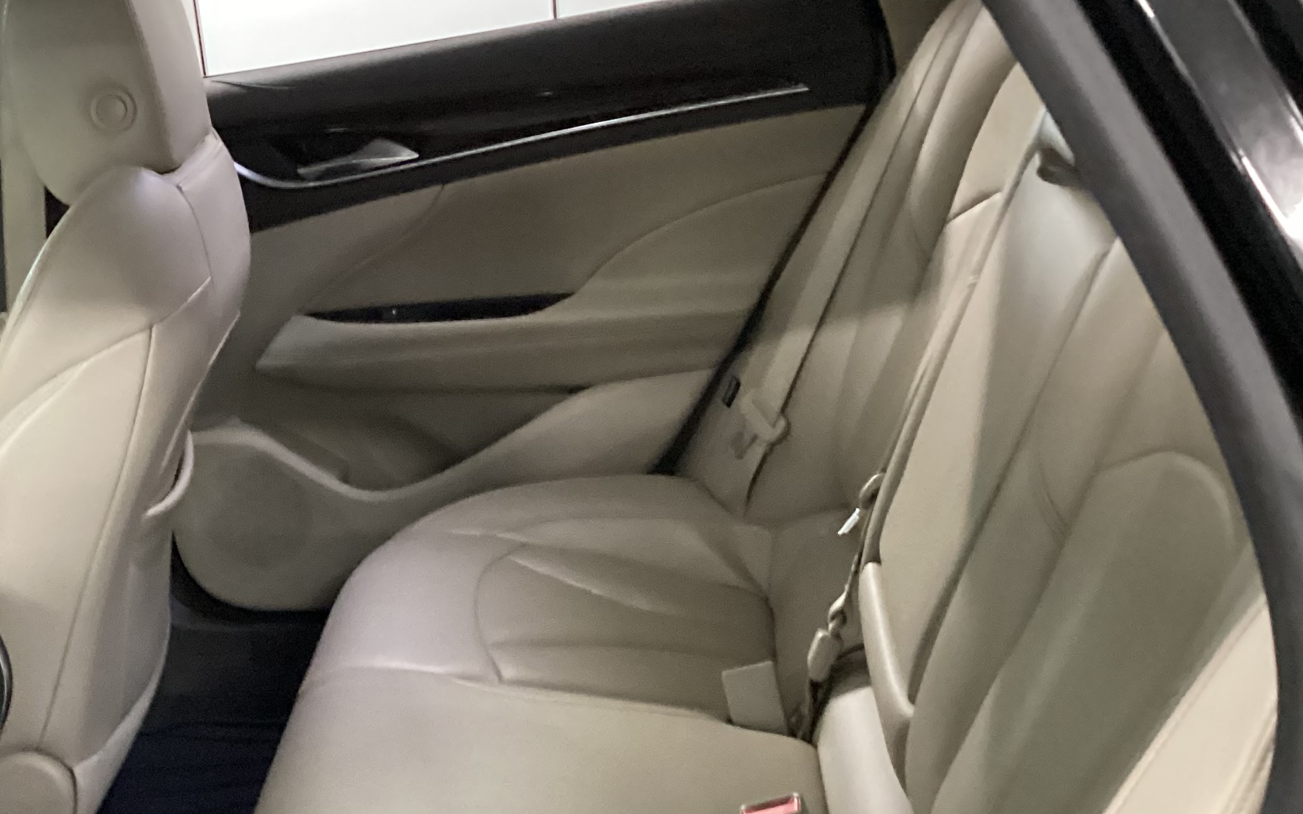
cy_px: 691
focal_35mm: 54
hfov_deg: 36.8
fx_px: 1917
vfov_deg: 23.5
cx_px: 358
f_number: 2.4
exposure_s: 1/25
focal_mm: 3.3
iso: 800
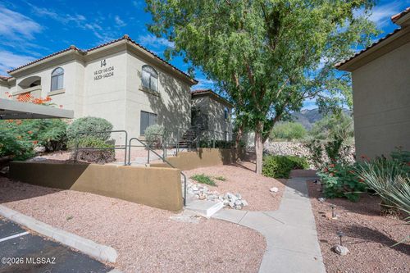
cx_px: 205
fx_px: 205
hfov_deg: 90.0
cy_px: 136
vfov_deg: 67.3
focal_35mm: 18
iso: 200
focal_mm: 18
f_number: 6.3
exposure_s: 1/1000
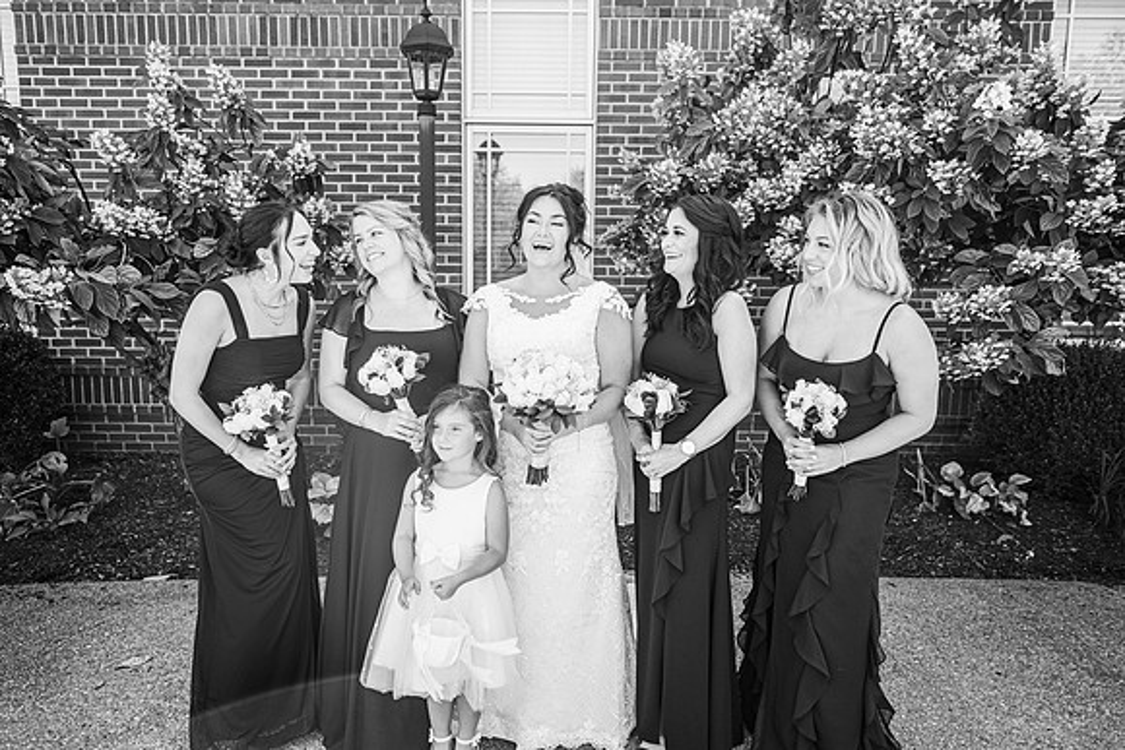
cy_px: 375
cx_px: 552
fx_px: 789
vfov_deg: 50.9
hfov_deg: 71.0
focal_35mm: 25
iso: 160
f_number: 2.8
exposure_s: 1/640
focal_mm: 24
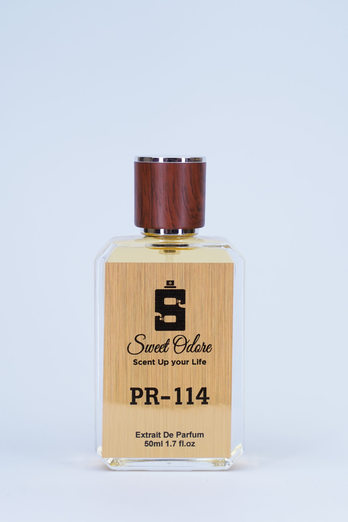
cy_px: 261
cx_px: 174
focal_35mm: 105
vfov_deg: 19.5
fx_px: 1522
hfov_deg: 13.0
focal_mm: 70
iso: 400
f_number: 6.3
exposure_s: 1/200
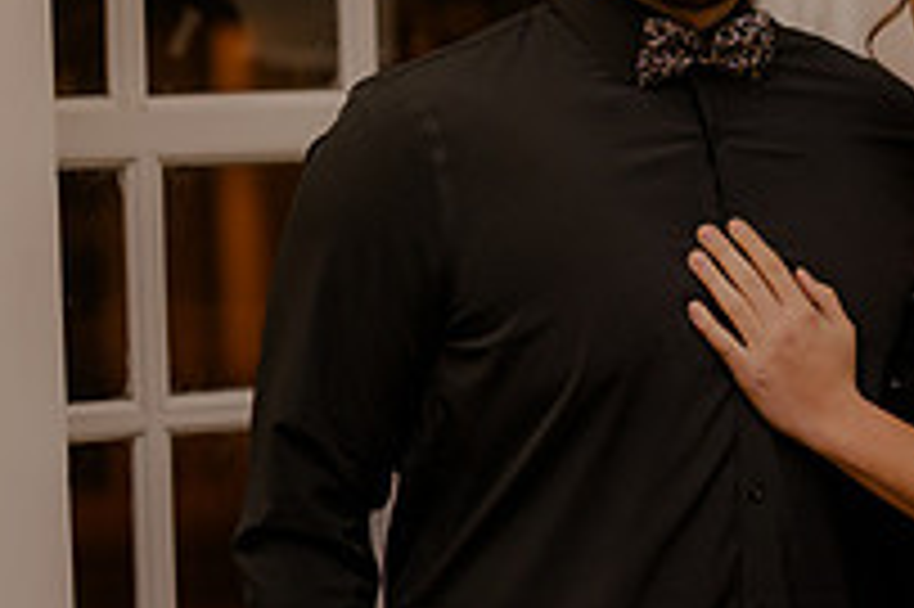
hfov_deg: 14.3
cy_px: 372
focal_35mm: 143
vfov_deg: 9.6
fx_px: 3628
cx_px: 779
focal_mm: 50
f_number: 1.4
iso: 320
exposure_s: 1/200
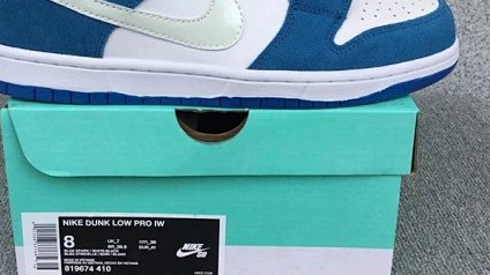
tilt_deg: -19.1
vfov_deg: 23.2
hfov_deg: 40.5
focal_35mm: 51
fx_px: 662
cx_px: 211
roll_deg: -0.2
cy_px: 64
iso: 25
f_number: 2.4
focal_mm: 3.3
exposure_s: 1/769
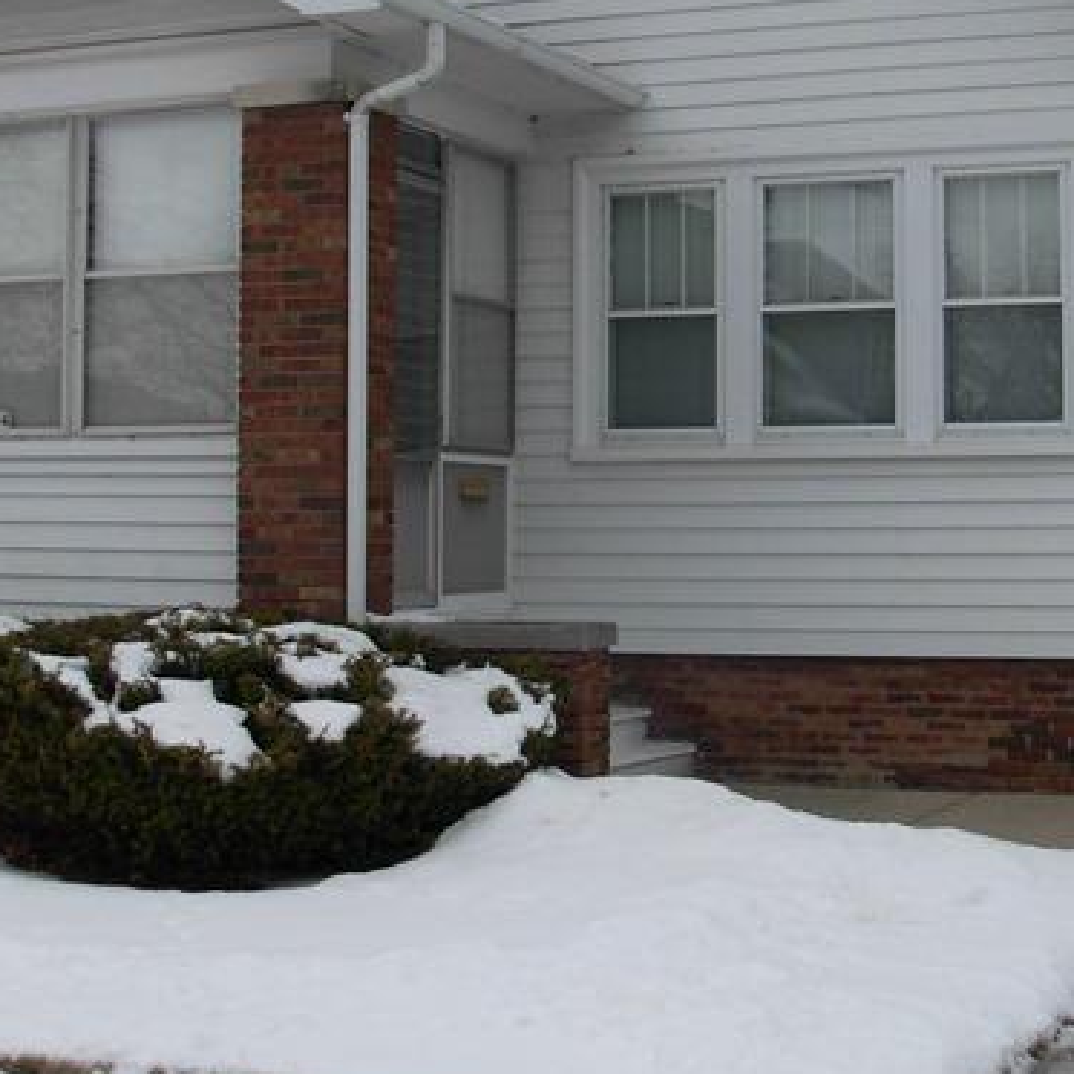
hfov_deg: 24.0
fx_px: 2527
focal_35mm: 72
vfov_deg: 23.9
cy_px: 403
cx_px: 573
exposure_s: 1/939
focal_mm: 6.3
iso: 79
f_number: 2.9
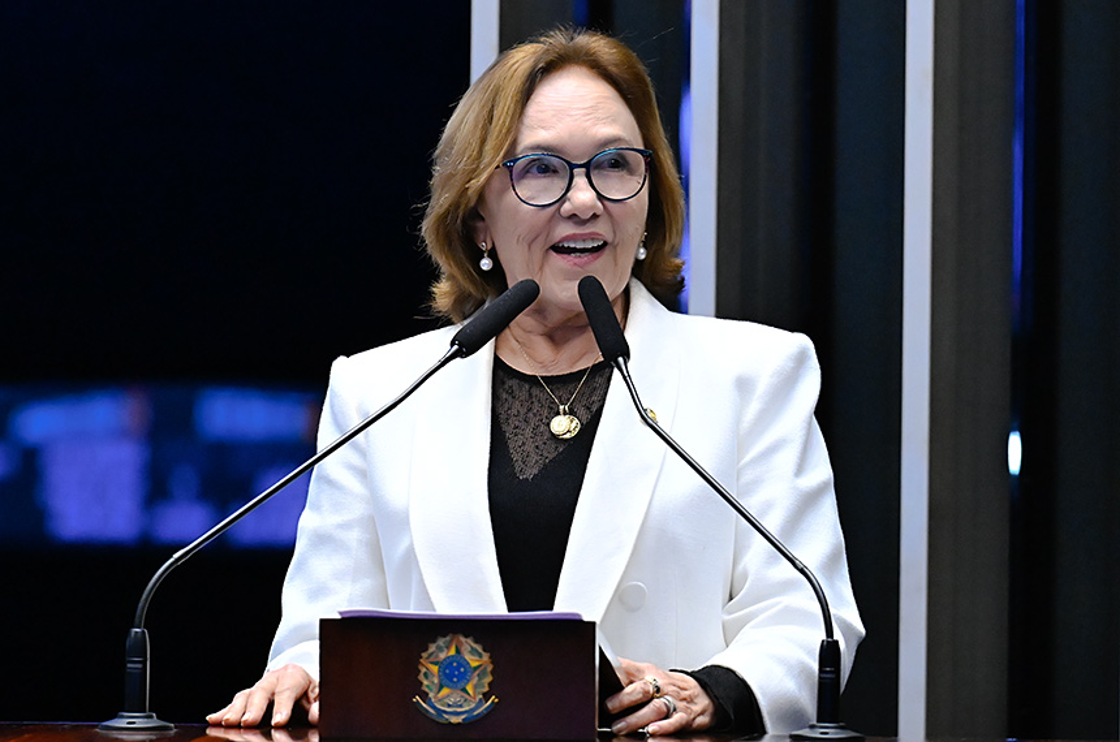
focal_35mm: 300
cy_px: 371
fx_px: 9316
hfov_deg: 6.9
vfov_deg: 4.6
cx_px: 560
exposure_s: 1/160
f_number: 4.5
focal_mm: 200
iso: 6400
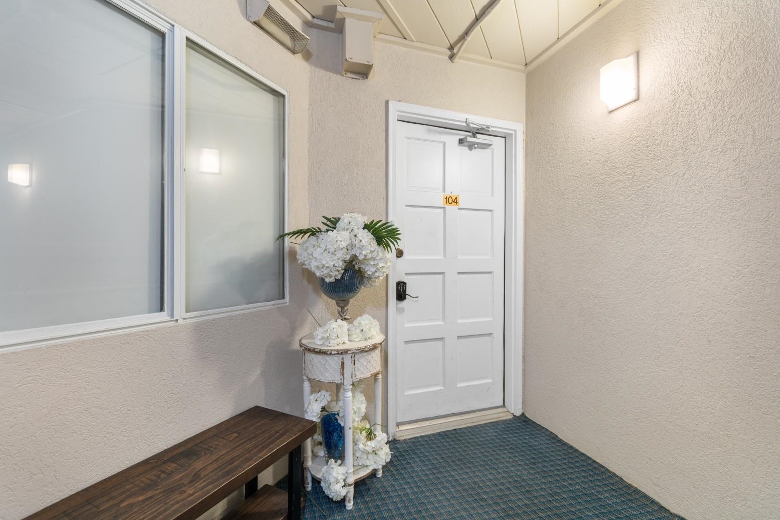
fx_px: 325
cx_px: 390
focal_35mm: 15
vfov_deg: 77.3
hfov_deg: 100.4
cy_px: 260
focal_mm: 10
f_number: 4.5
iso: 100
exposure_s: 1
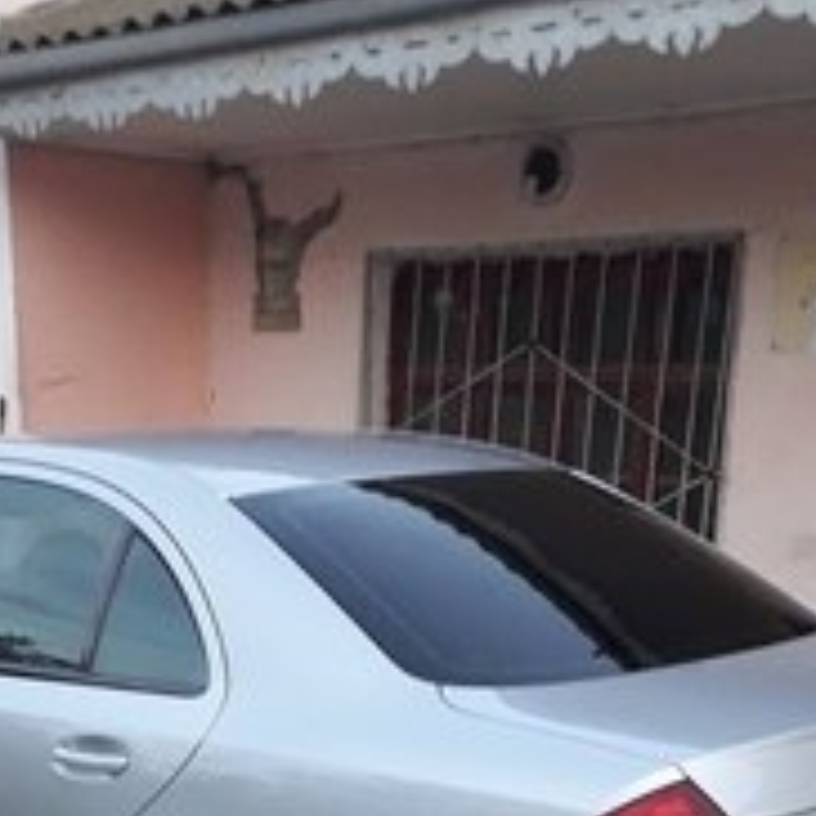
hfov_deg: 26.4
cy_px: 995
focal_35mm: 65
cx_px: 305
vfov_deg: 24.0
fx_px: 1734
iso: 160
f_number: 1.9
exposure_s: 1/50
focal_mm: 3.6
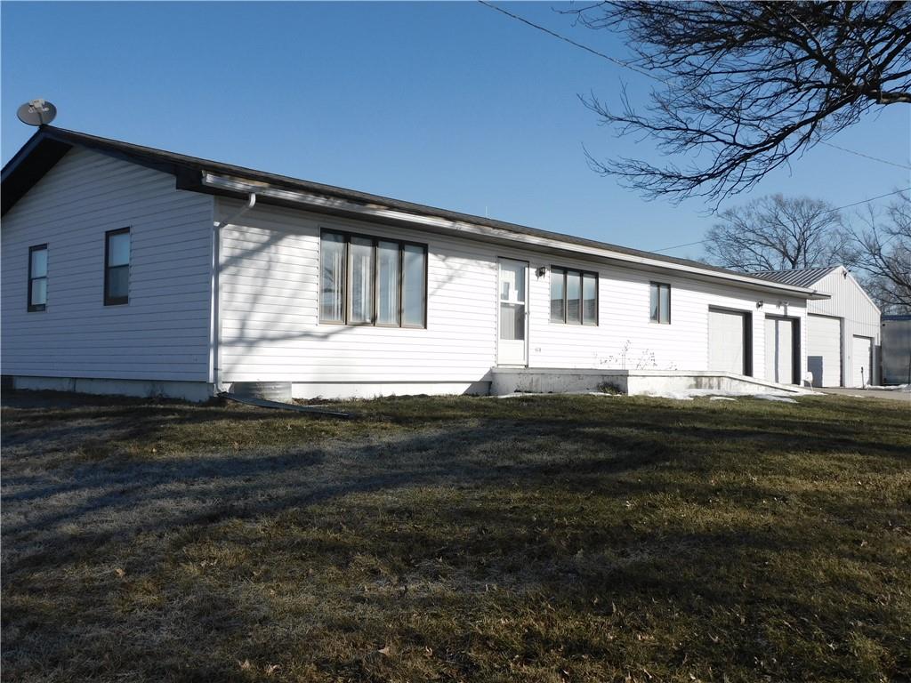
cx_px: 456
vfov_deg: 42.9
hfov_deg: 55.4
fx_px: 868
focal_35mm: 33
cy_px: 342
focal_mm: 5.9
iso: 125
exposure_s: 1/1600
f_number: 3.6
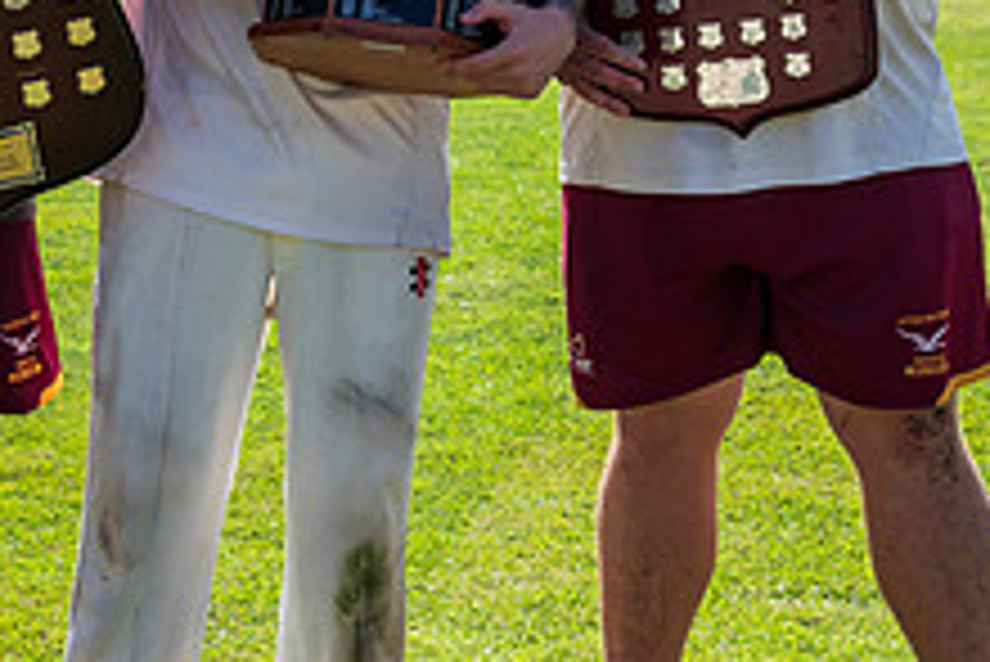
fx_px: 3770
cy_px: 133
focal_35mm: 137
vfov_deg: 10.0
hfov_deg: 14.9
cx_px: 256
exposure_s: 1/2000
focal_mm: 52
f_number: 6.3
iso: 400
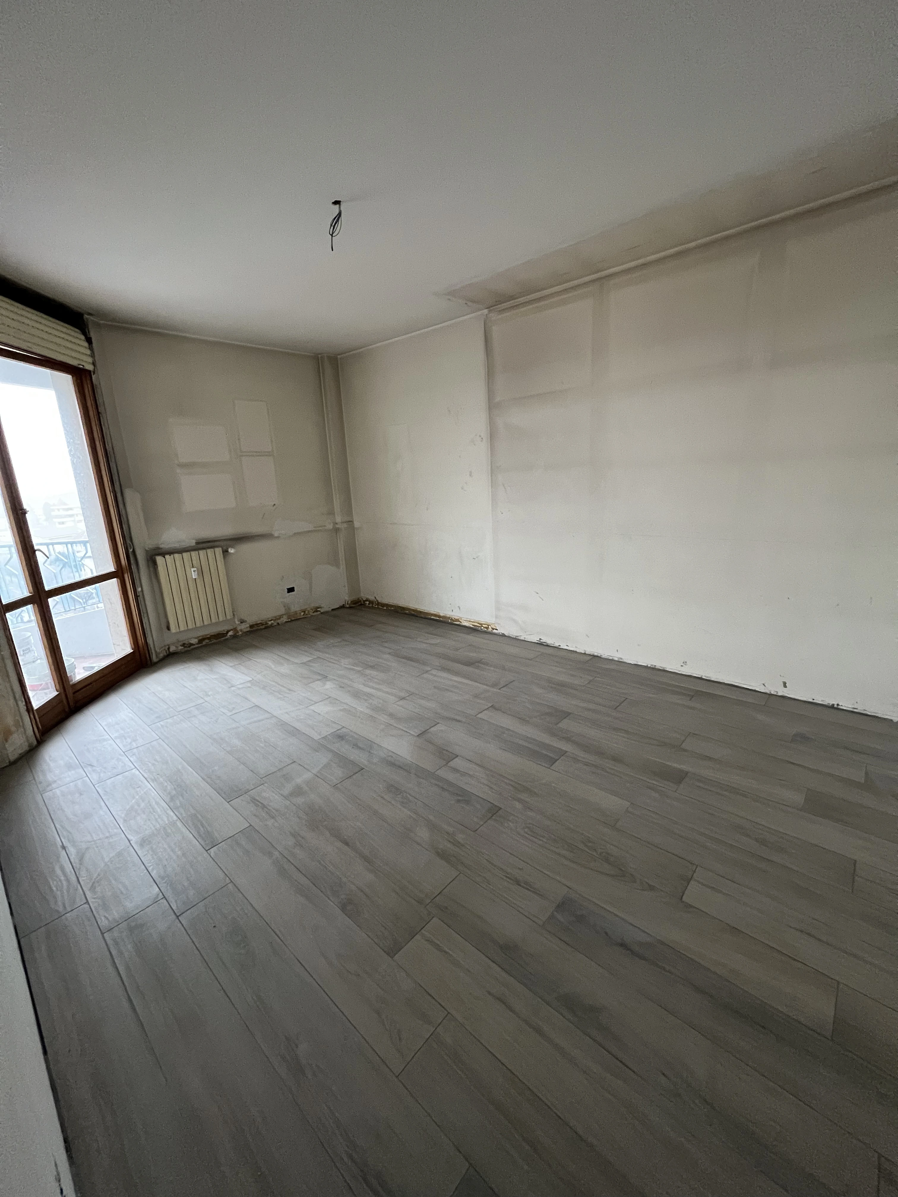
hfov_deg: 89.9
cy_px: 598
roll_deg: +2.6
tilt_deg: -14.4
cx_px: 449
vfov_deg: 106.2
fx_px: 450
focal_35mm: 13
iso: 500
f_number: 1.8
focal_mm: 1.57
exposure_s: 1/60
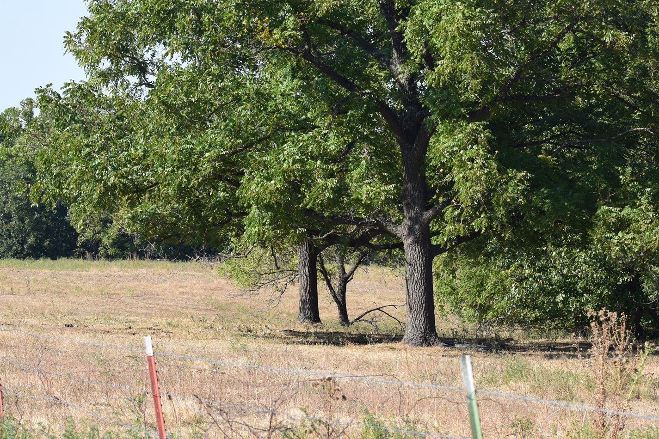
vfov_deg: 9.1
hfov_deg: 13.7
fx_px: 2746
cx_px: 343
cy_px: 277
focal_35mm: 150
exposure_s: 1/200
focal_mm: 70
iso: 400
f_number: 10
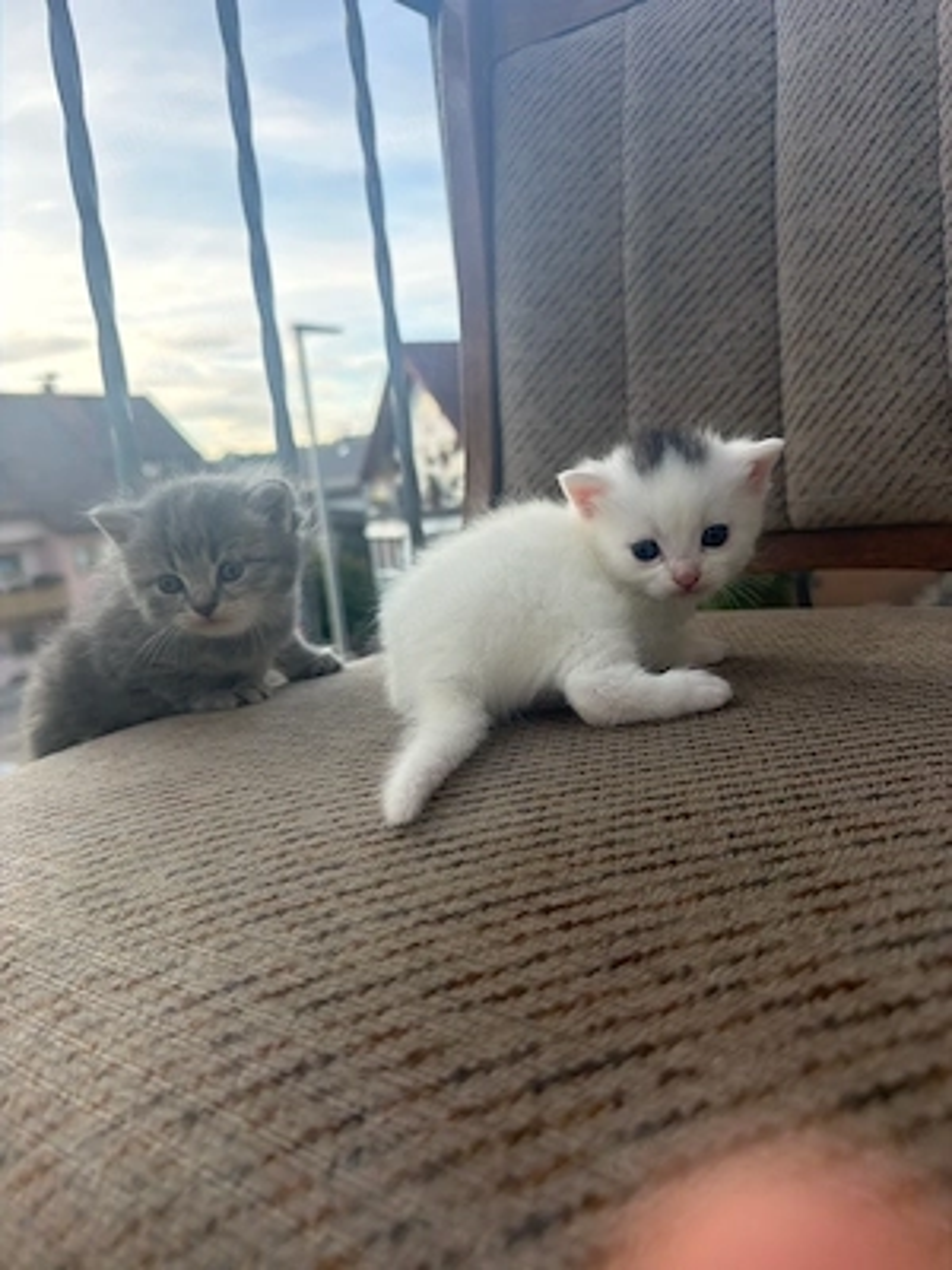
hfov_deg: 56.8
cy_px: 635
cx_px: 476
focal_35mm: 24
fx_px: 880
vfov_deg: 71.6
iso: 100
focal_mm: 6.76
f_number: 1.78
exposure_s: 1/702
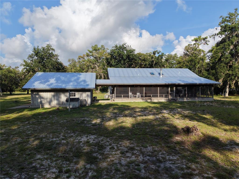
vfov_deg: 56.8
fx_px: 166
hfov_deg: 71.6
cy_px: 90
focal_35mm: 24
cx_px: 120
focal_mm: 8.67
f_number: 1.8
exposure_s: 1/200
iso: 100
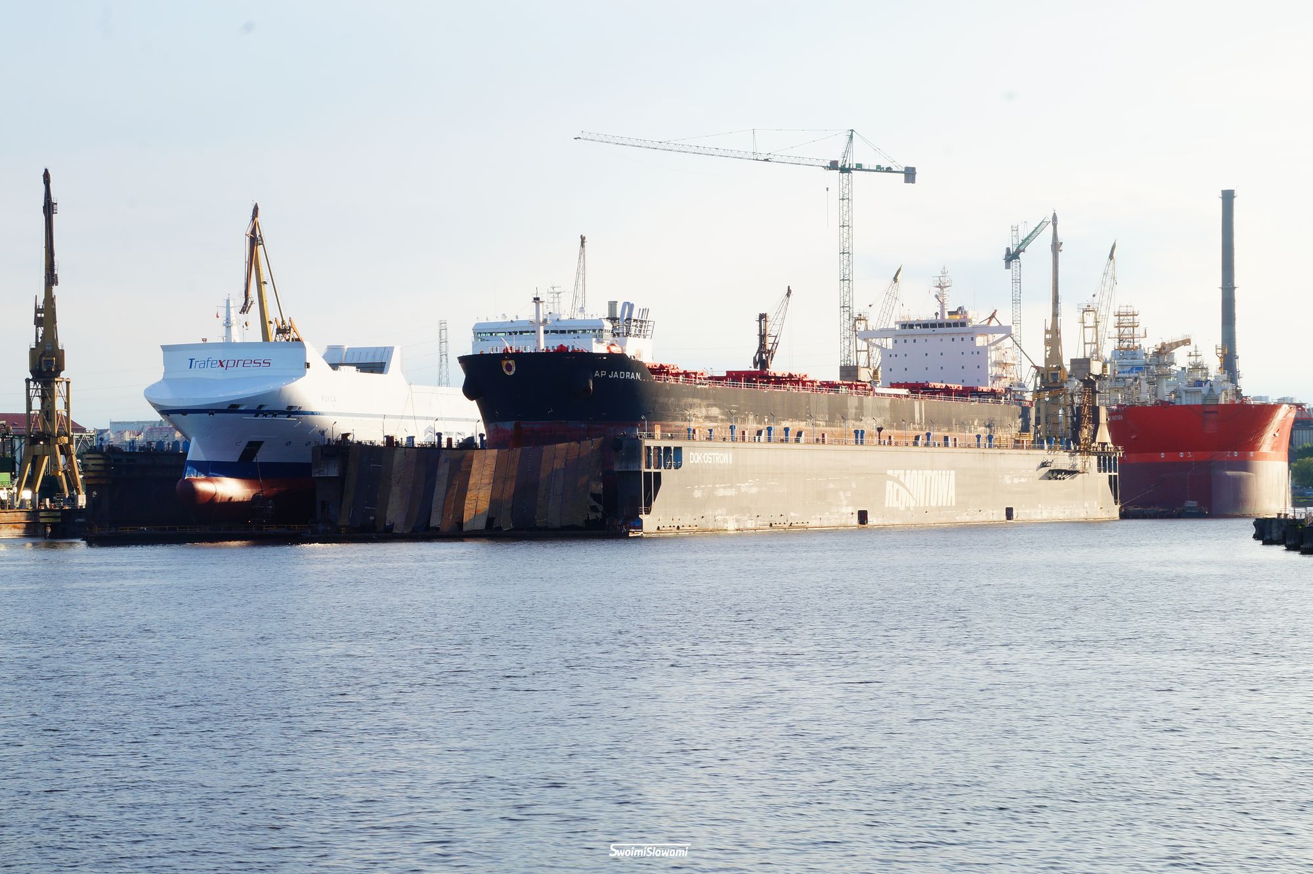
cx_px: 656
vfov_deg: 15.2
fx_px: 3280
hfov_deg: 22.6
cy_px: 437
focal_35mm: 90
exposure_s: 1/30
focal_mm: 60
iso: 100
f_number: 16
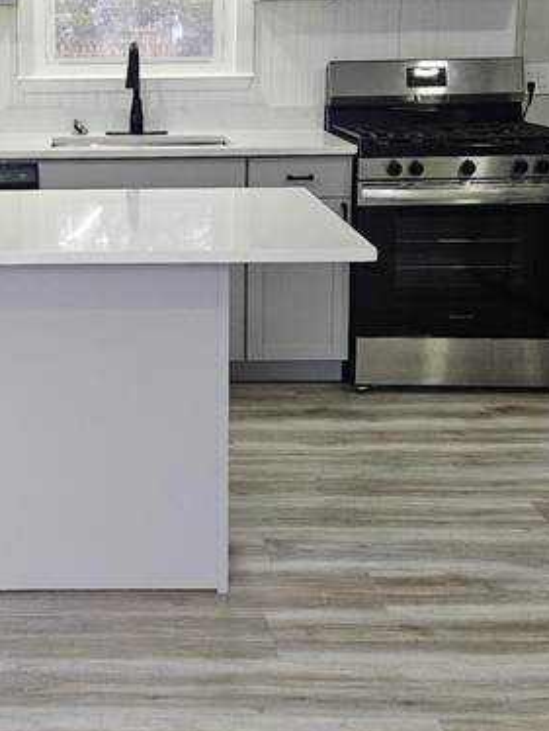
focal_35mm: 59
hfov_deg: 24.3
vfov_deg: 32.3
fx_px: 1246
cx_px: 74
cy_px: 213
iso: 80
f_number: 1.8
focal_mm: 5.4
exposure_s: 1/60
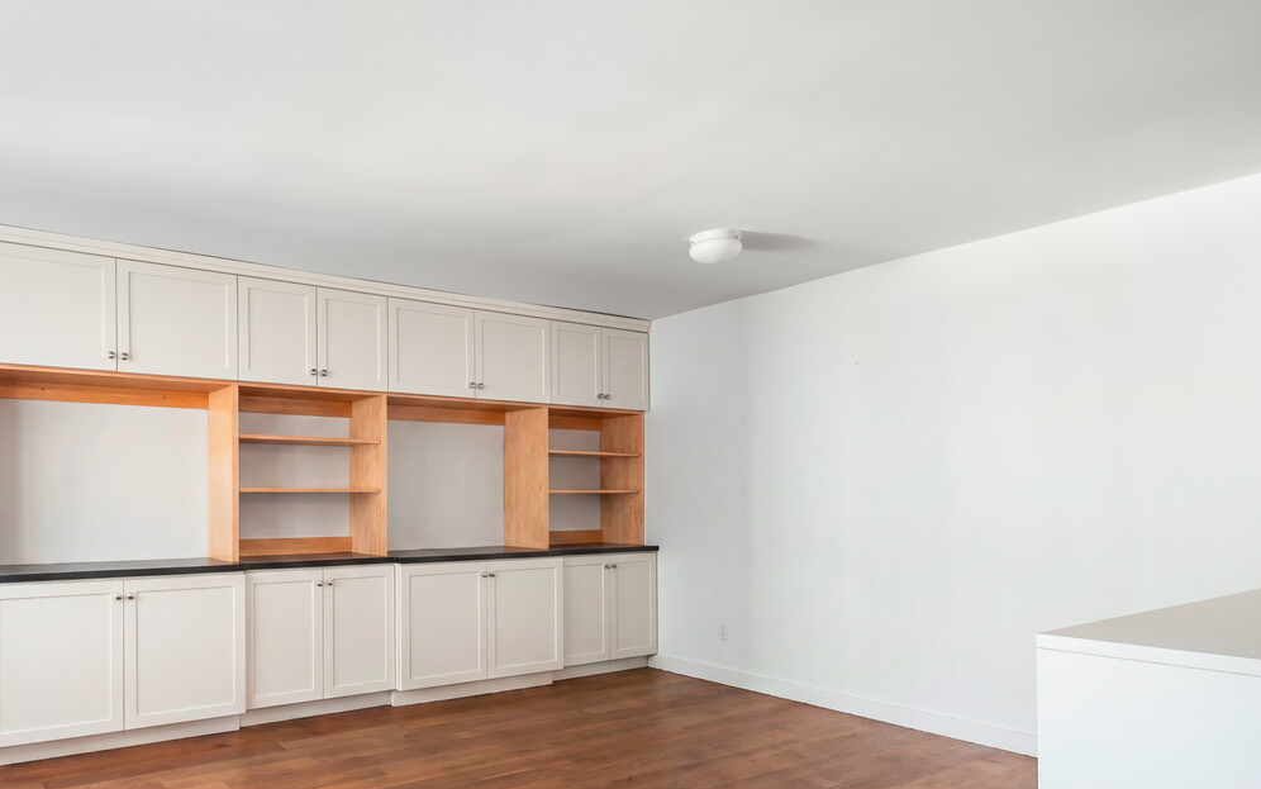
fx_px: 791
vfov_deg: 52.6
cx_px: 360
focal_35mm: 23
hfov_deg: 73.2
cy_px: 481
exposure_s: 3
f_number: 11
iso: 400
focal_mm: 15
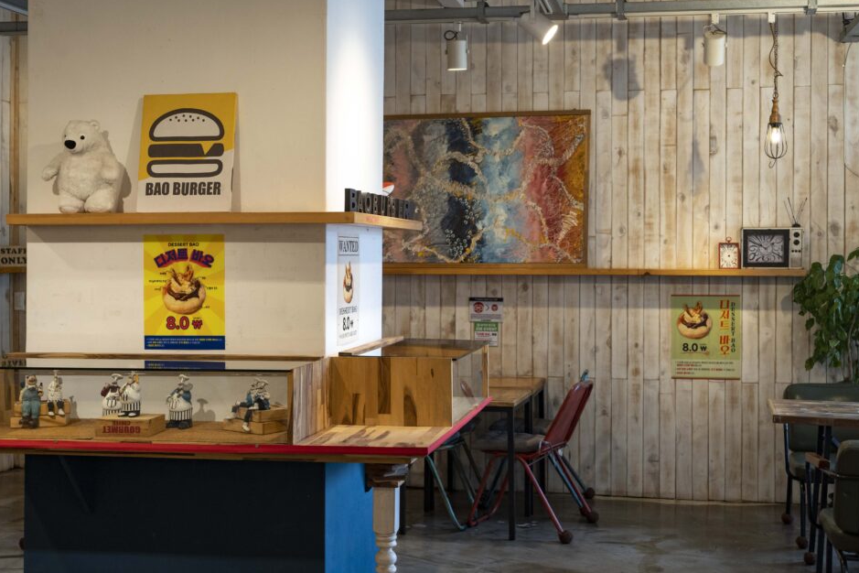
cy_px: 263
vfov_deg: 28.1
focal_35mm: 48
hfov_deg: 41.1
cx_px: 446
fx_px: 1145
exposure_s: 1/160
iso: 1250
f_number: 5.6
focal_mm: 44
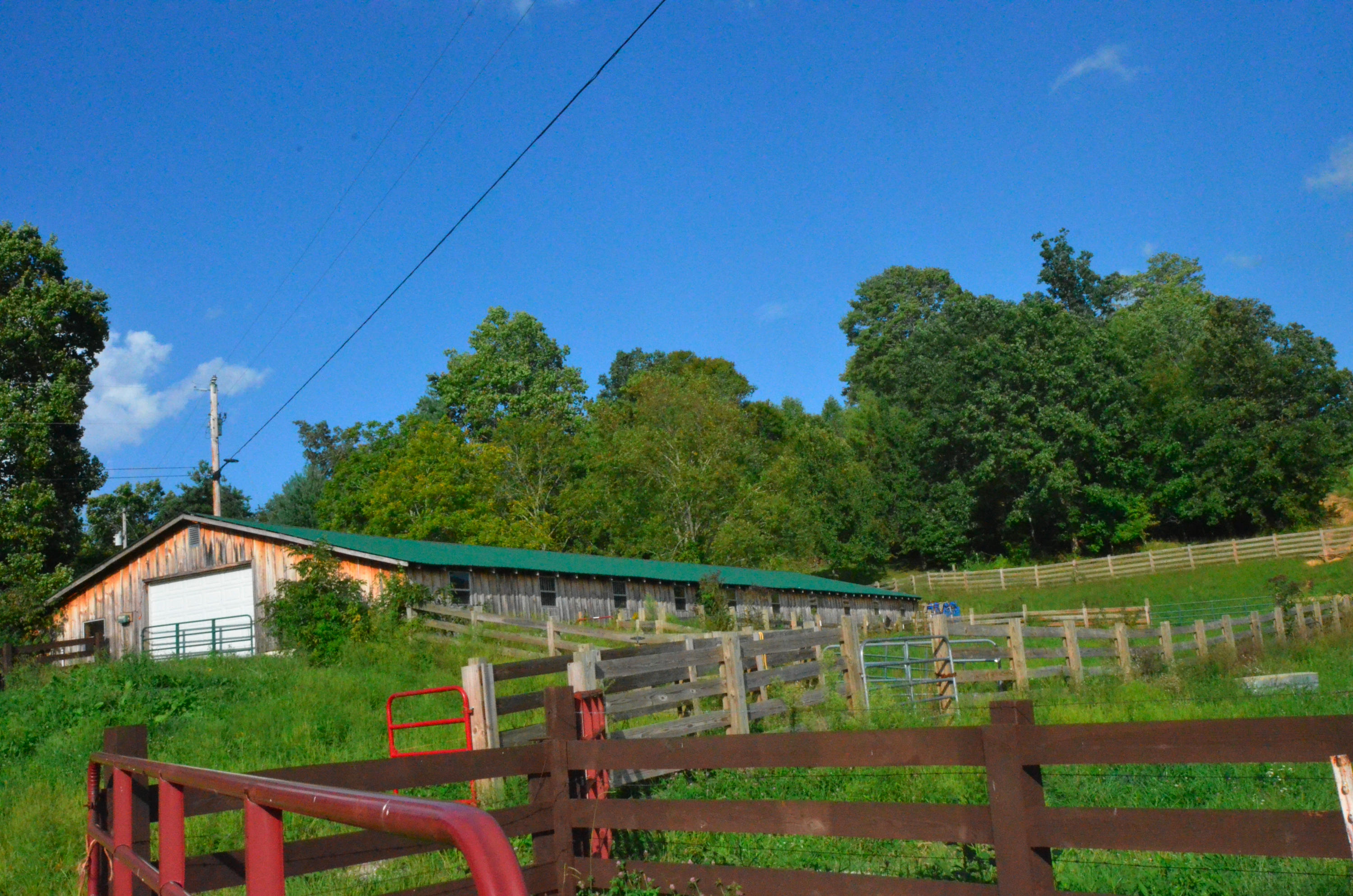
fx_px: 1350
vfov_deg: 36.7
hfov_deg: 53.2
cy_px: 448
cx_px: 676
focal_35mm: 36
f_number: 22
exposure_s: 1/1600
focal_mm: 24
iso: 6400
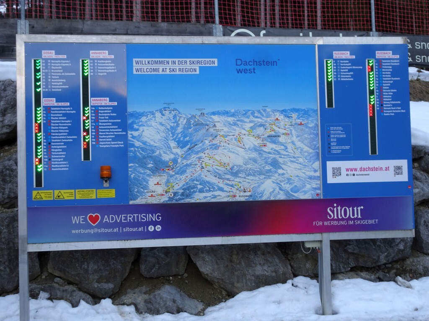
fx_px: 570
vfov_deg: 31.5
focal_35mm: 46
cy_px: 160
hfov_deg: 41.2
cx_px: 214
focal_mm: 7.87
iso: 80
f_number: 4.5
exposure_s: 1/50
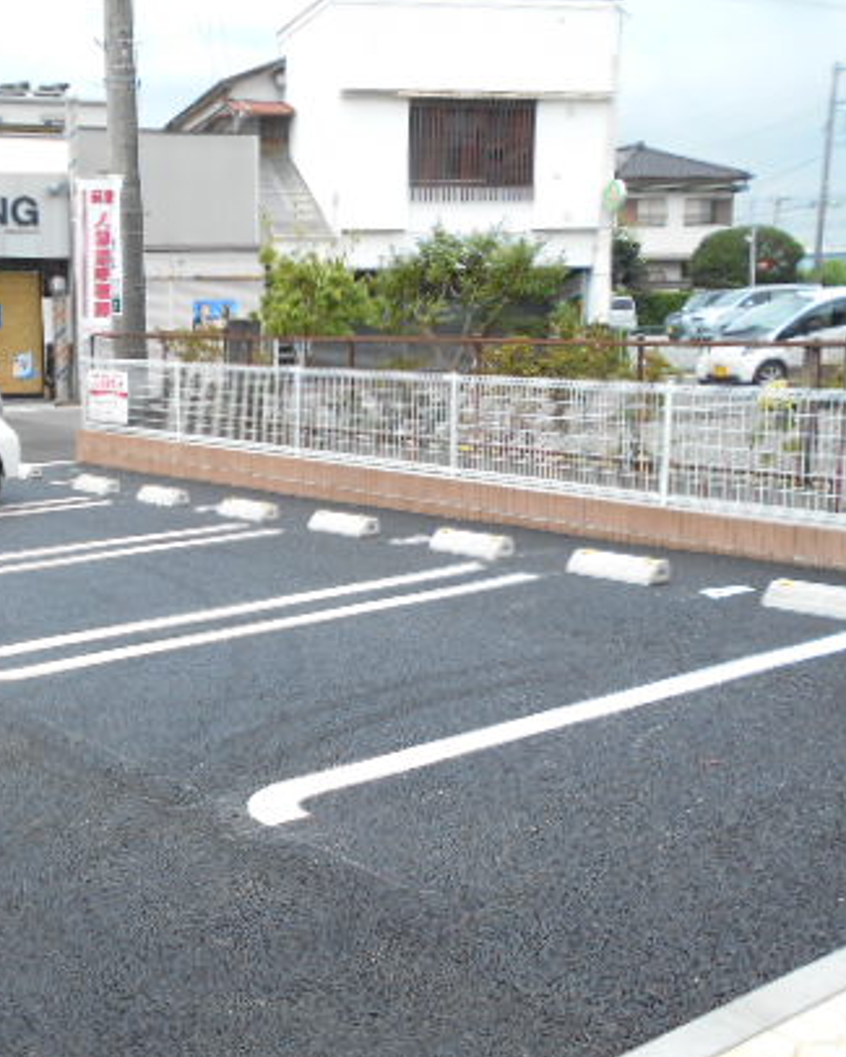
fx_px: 1251
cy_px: 575
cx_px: 211
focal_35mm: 40
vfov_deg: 45.7
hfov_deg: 36.5
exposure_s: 1/500
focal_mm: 4.6
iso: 80
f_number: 3.2
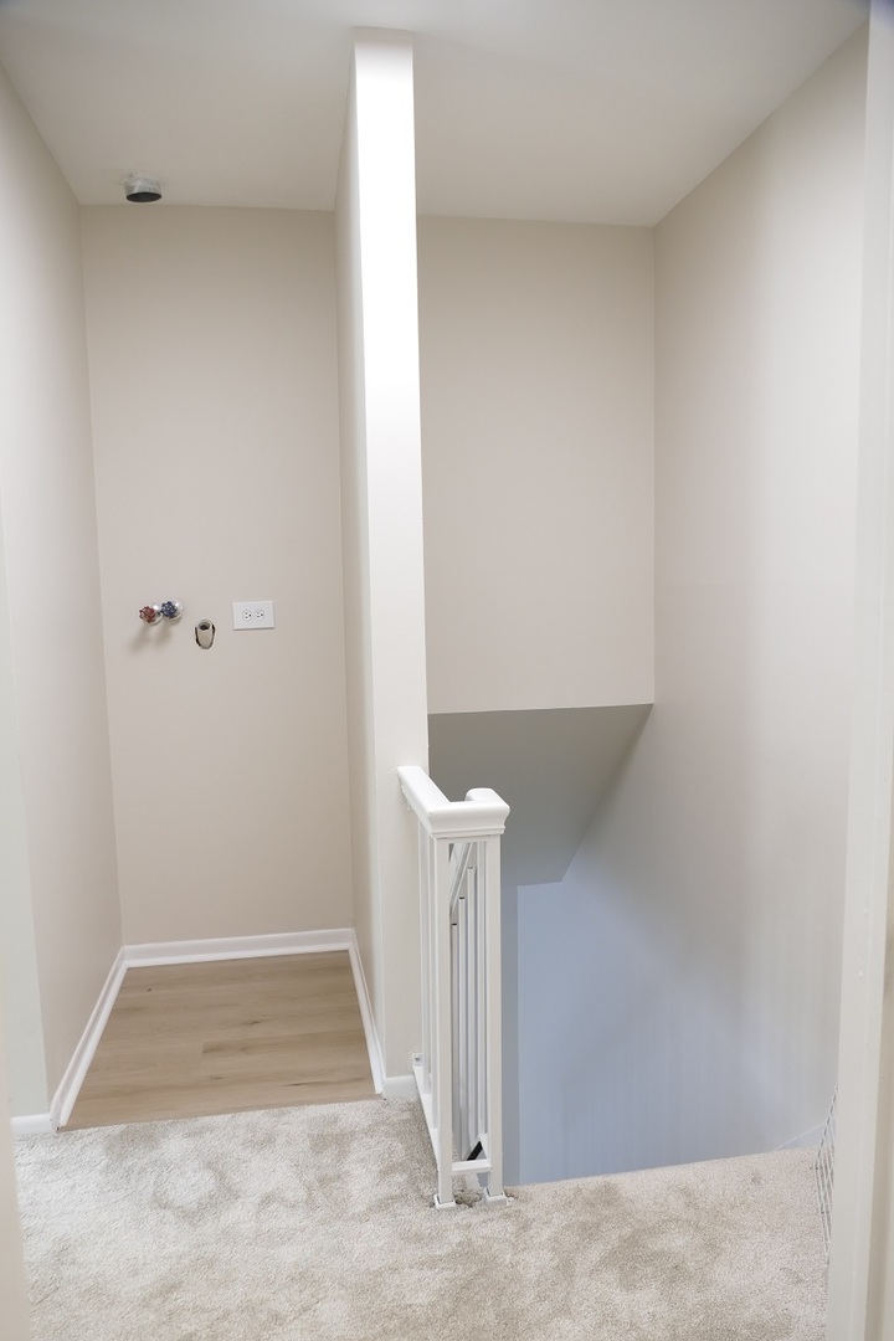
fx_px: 968
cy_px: 670
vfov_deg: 69.4
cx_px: 447
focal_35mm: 26
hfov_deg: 49.6
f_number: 2.9
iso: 320
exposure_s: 1/60
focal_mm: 9.46
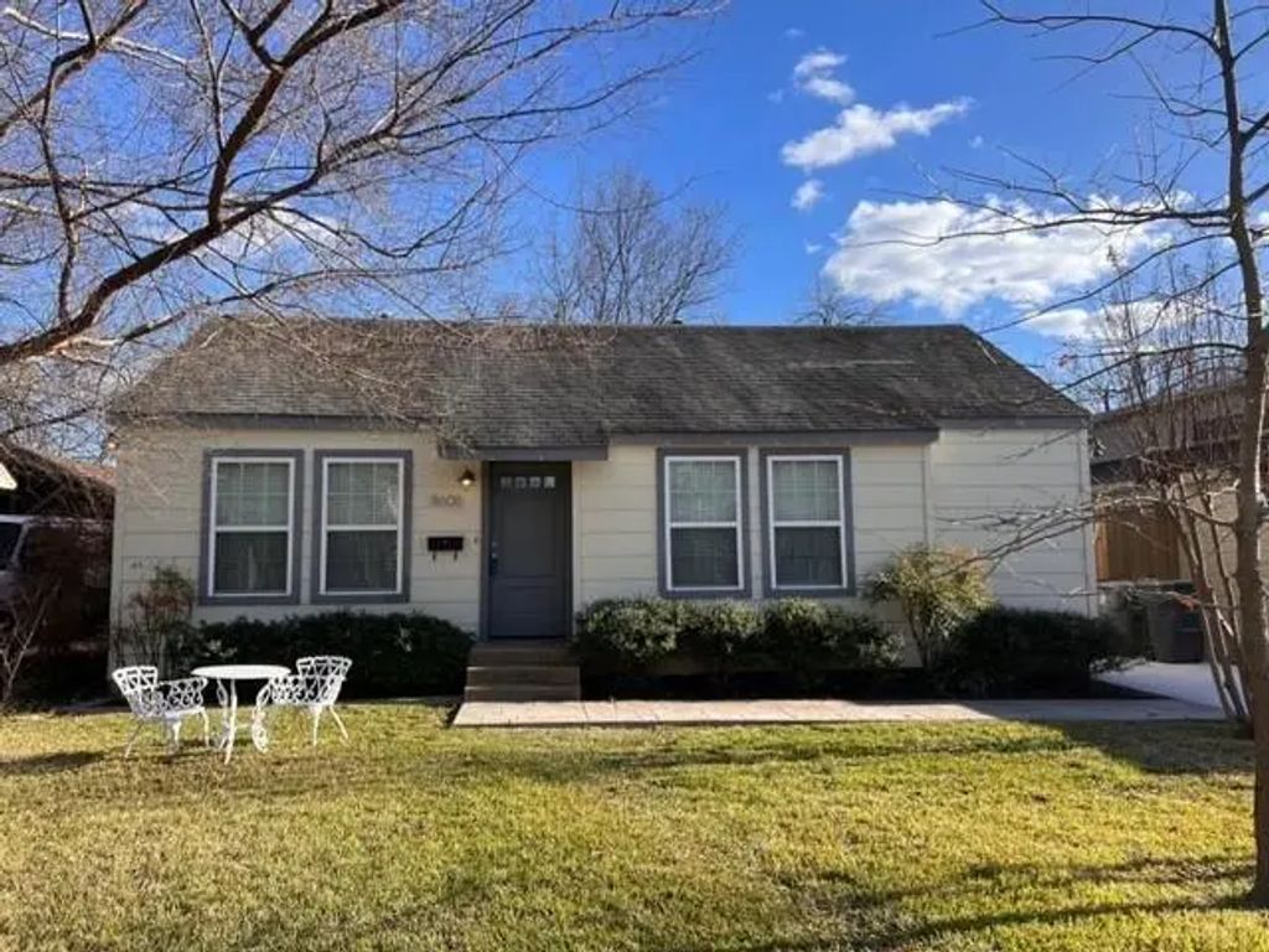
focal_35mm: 26
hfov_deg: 67.3
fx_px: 953
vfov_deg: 53.1
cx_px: 634
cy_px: 476
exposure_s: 1/2404
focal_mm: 5.7
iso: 50
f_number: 1.5
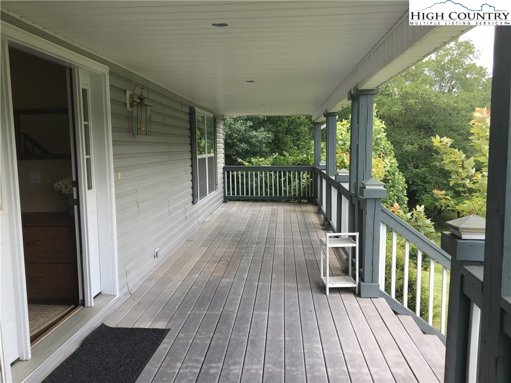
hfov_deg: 61.7
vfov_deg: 48.2
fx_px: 428
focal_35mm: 29
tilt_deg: -5.8
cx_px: 256
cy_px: 192
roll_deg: +0.9
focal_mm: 4.15
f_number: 2.2
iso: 25
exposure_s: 1/236
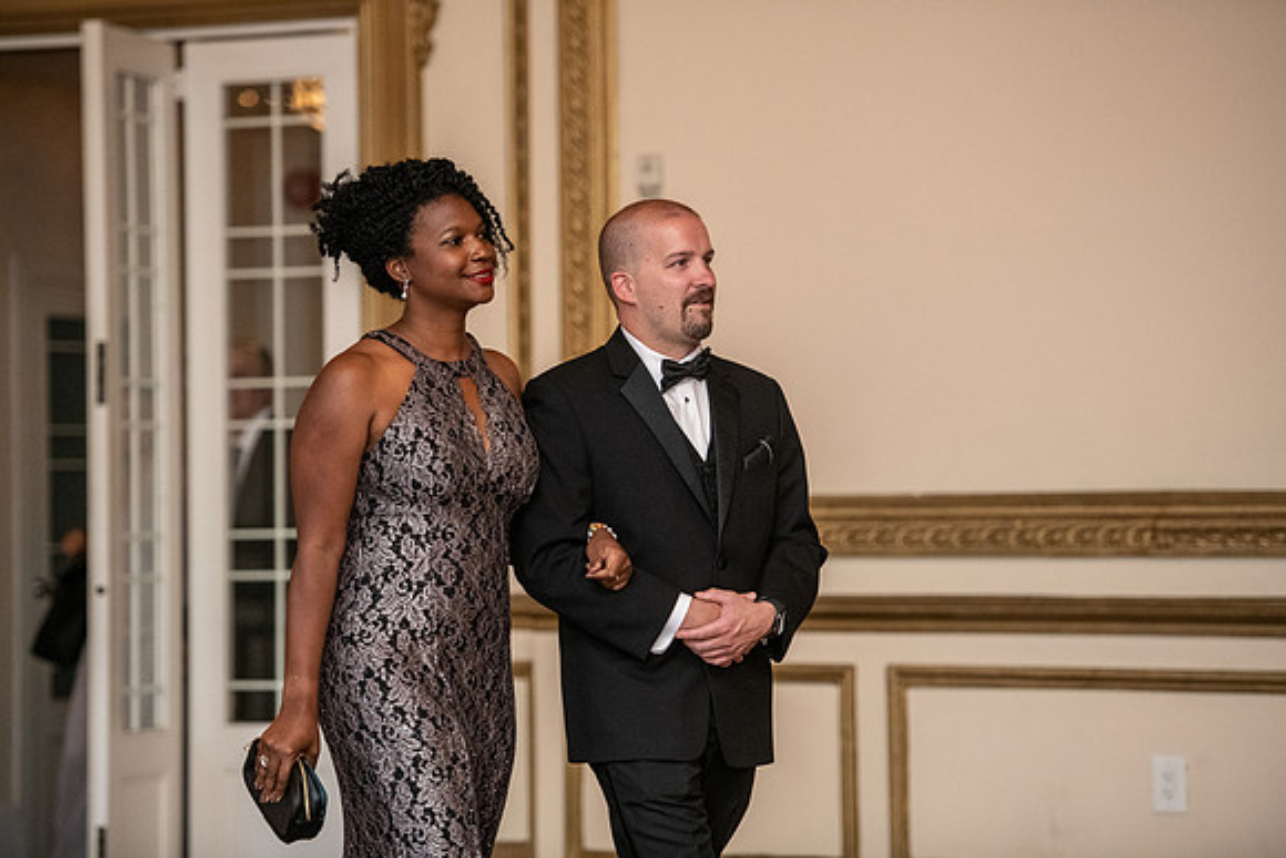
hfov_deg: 14.7
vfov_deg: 9.8
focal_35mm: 140
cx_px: 643
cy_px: 429
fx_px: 5002
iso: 3200
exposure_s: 1/500
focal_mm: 140
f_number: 2.8
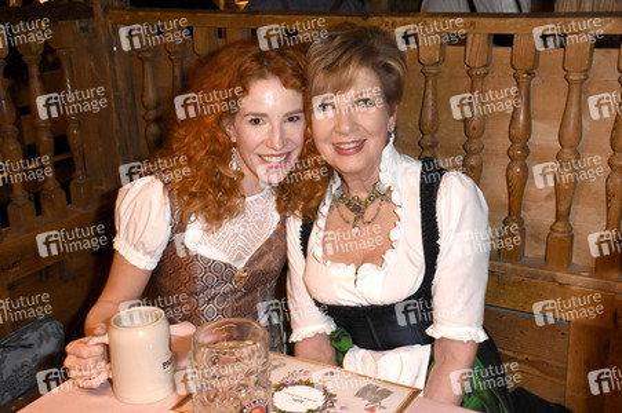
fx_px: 829
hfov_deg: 41.1
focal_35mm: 48
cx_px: 311
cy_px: 206
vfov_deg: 28.0
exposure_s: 1/50
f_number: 6.3
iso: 5000
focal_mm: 32
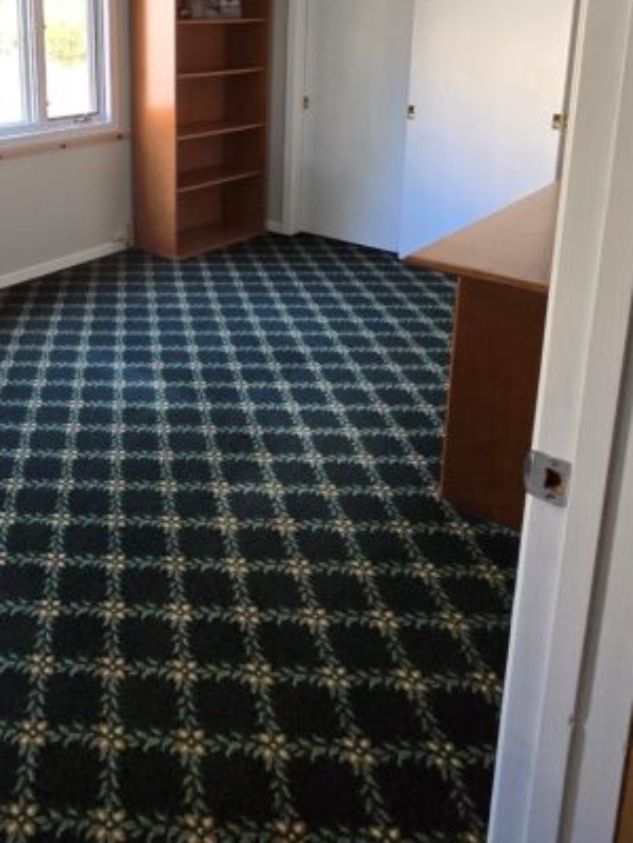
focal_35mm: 26
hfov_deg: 48.1
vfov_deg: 61.8
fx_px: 634
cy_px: 171
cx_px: 74
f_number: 2.2
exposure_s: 1/60
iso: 500
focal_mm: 2.2
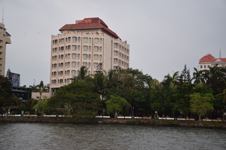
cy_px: 75
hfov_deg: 33.4
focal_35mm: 60
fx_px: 377
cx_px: 113
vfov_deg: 22.6
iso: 400
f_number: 5.6
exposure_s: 1/125
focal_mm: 40
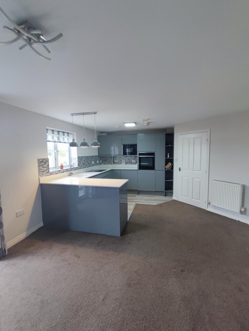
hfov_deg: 81.8
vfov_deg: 98.1
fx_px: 144
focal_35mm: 15
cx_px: 124
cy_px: 166
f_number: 2.2
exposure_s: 1/50
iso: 112
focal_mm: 1.66
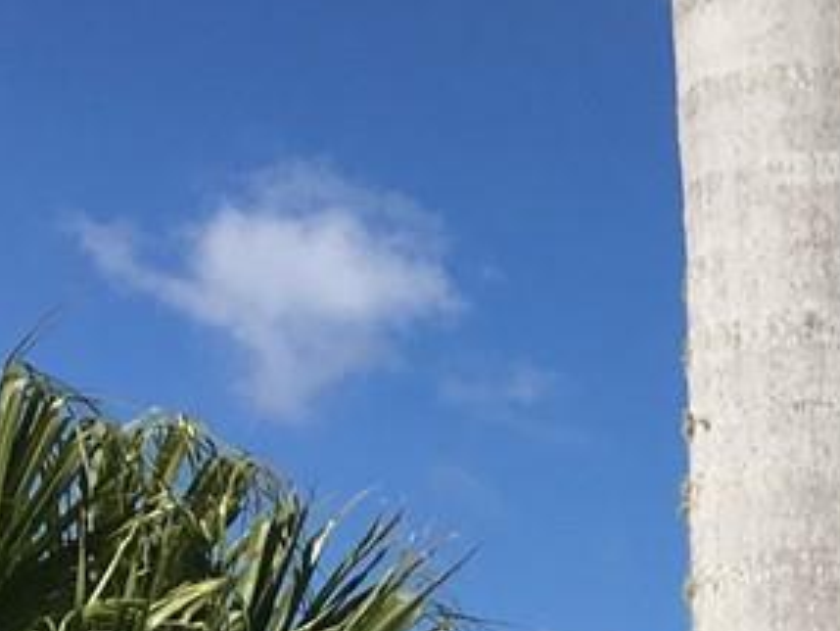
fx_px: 3934
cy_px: 1453
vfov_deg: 8.5
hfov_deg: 10.7
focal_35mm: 162
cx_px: 1918
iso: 25
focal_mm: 4.15
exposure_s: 1/2747
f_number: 2.2
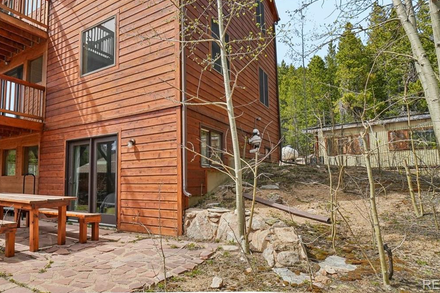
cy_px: 59
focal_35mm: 24
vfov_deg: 50.0
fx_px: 293
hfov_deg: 71.3
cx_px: 142
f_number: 8
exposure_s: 1/640
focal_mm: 10
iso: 400
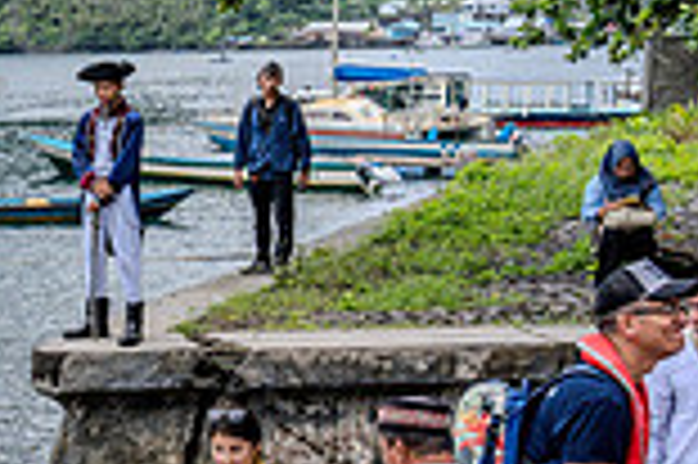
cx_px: -356
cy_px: 273
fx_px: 1743
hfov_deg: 19.6
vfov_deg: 15.1
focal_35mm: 90
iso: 500
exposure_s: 1/200
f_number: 8
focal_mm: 24
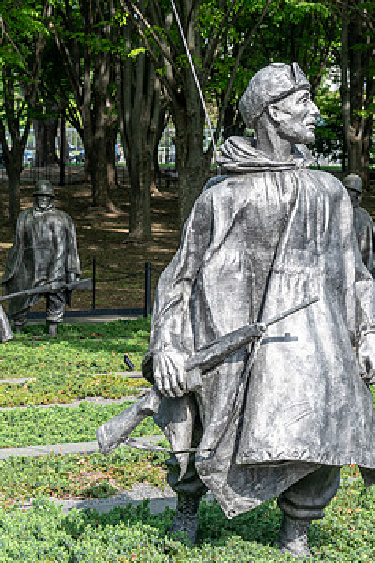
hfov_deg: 12.2
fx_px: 1750
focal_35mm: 112
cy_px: 276
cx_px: 252
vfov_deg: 18.3
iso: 100
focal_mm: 50
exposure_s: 1/125
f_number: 5.6
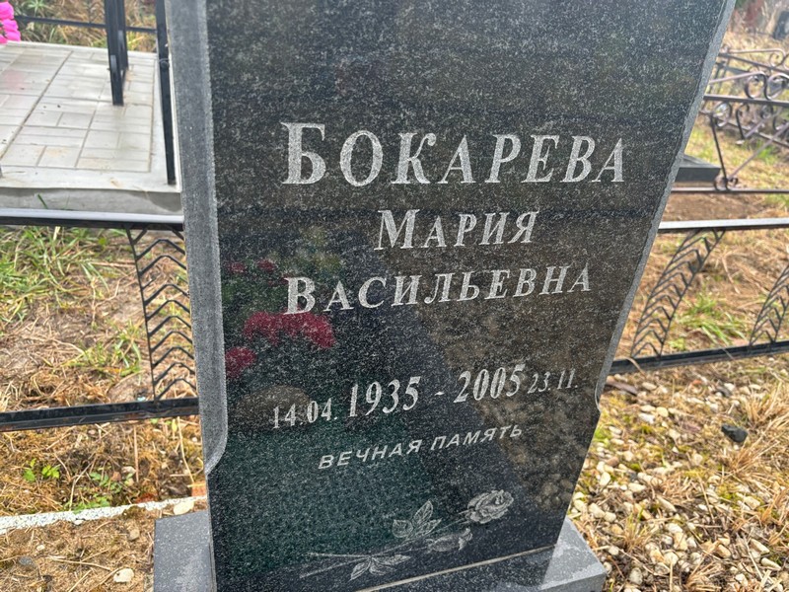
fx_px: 593
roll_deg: -8.0
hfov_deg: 67.3
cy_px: 296
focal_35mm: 26
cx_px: 394
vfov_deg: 53.1
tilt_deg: -30.1
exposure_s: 1/121
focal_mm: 5.96
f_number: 1.6
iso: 80
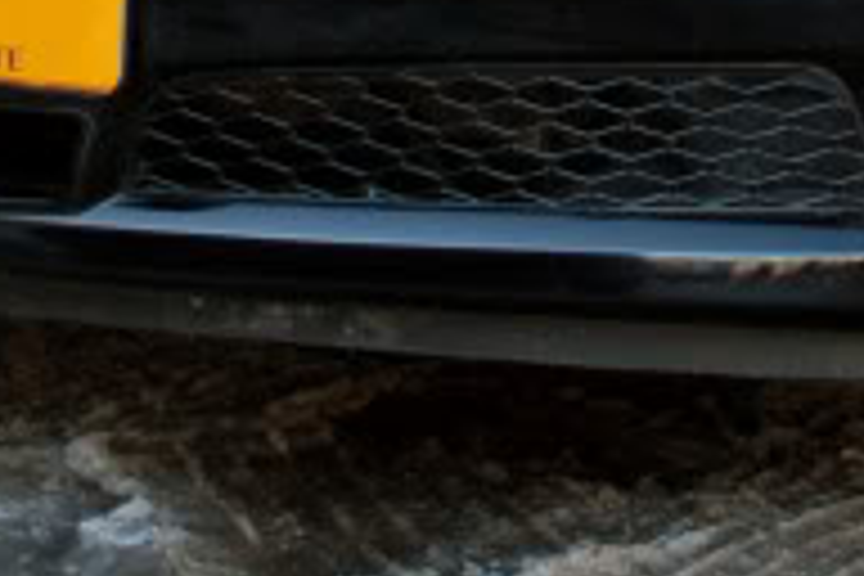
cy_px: -866
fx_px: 9599
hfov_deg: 5.1
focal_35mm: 400
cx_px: 1195
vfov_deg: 3.4
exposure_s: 1/640
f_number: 1.8
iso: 100
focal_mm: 50
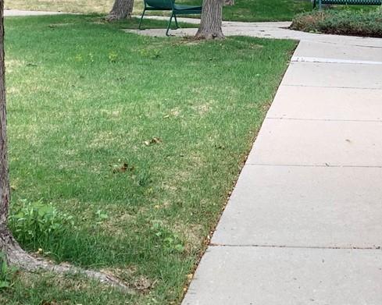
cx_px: 375
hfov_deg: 22.2
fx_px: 938
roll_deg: -1.4
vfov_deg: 17.1
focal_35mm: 83
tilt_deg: +6.3
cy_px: -119
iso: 32
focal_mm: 4.25
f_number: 1.8
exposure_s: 1/121
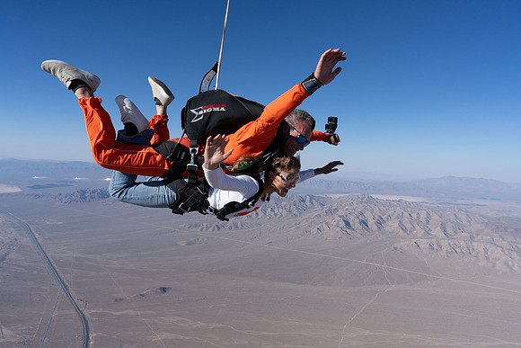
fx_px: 347
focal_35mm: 24
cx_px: 260
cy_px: 174
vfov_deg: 53.2
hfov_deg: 73.7
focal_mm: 24
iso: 800
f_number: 11
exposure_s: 1/2000
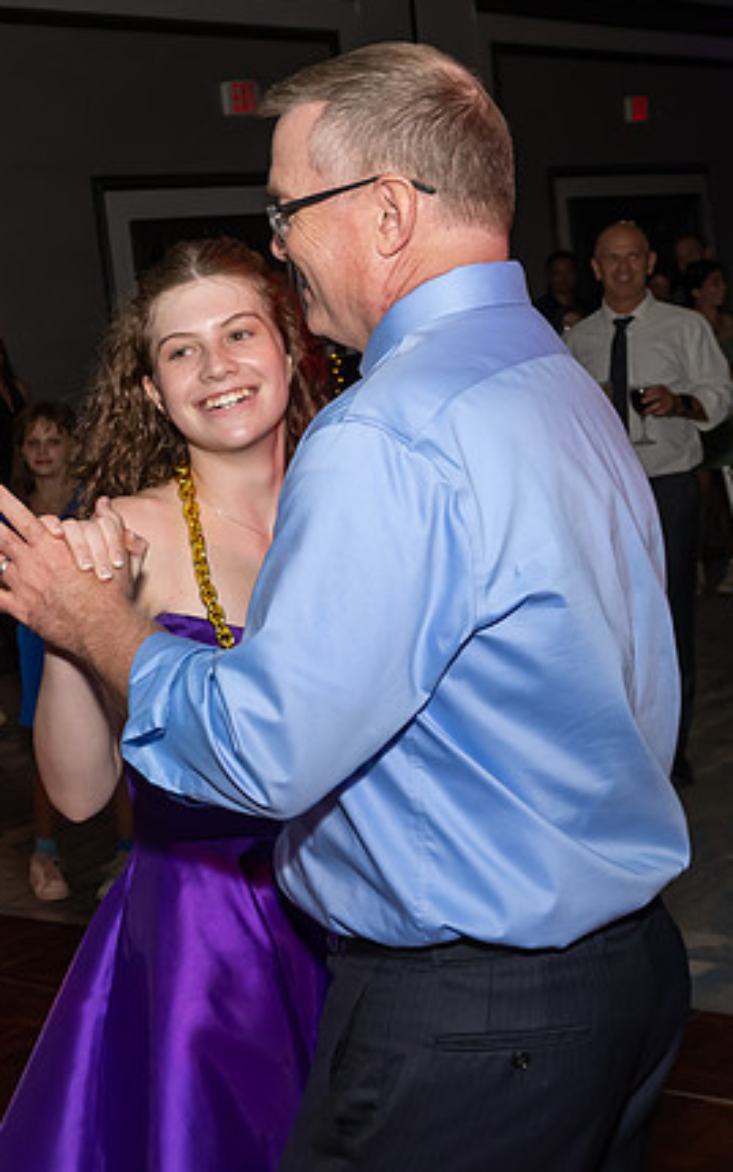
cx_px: 152
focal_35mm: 64
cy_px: 589
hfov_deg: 20.1
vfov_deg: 32.0
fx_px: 2044
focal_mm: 22
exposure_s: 1/250
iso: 1000
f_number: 7.1
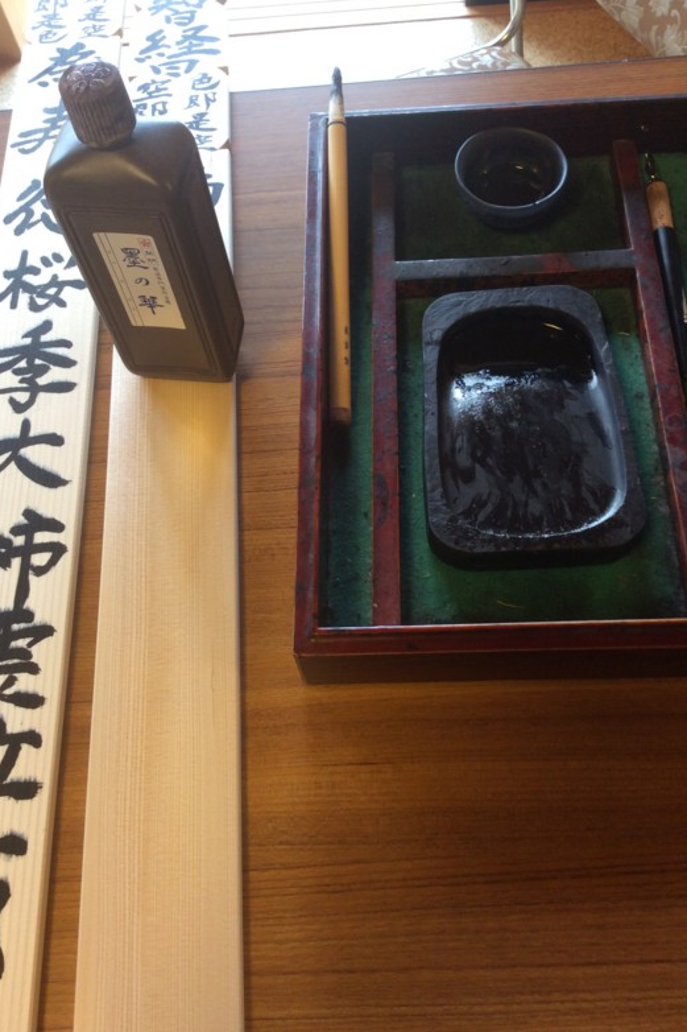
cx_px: 364
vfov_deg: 55.8
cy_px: 509
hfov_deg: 38.9
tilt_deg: -62.7
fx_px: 974
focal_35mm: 34
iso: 50
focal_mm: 3.3
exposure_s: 1/24
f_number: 2.4
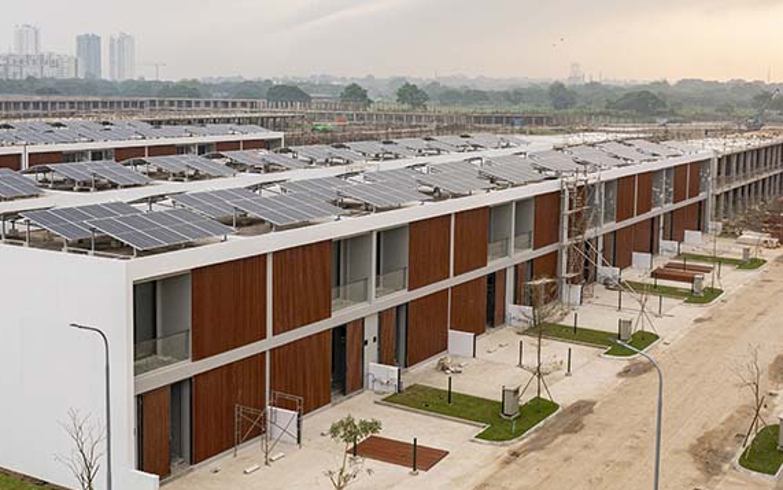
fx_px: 1024
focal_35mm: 48
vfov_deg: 26.8
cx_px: 352
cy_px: 198
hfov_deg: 41.8
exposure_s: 1/200
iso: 100
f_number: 5
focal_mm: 10.26
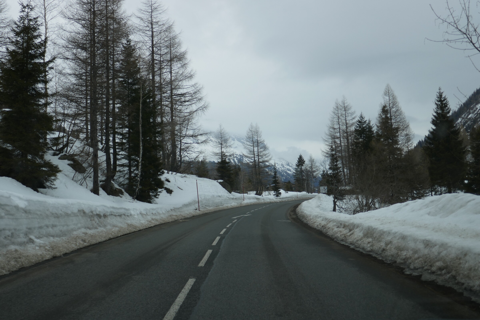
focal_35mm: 39
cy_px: 160
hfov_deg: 49.6
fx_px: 520
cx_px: 240
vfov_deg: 34.2
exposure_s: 1/800
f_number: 3.7
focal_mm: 14.1
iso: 125
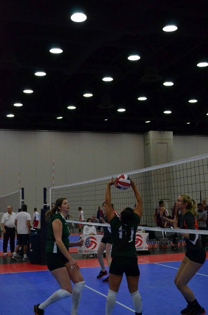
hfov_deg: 25.6
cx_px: 104
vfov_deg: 37.9
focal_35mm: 52
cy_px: 158
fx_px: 457
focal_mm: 35
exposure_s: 1/1250
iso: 6400
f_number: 5
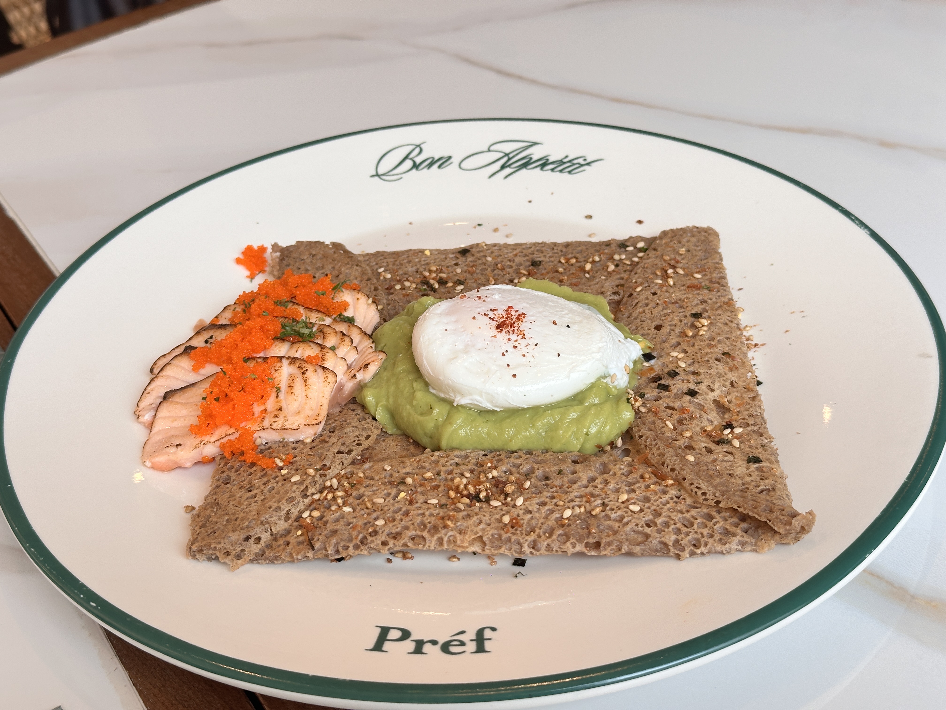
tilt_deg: -36.1
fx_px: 1312
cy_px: 355
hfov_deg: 39.7
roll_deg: +3.7
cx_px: 473
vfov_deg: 30.3
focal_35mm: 48
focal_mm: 6.86
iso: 50
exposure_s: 1/100
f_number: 1.78
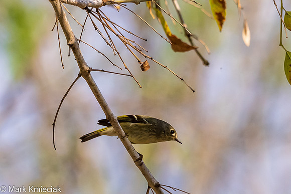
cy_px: 102
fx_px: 8694
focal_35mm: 1075
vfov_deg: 1.3
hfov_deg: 1.9
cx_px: 77
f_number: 7.1
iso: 720
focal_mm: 320
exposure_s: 1/2500
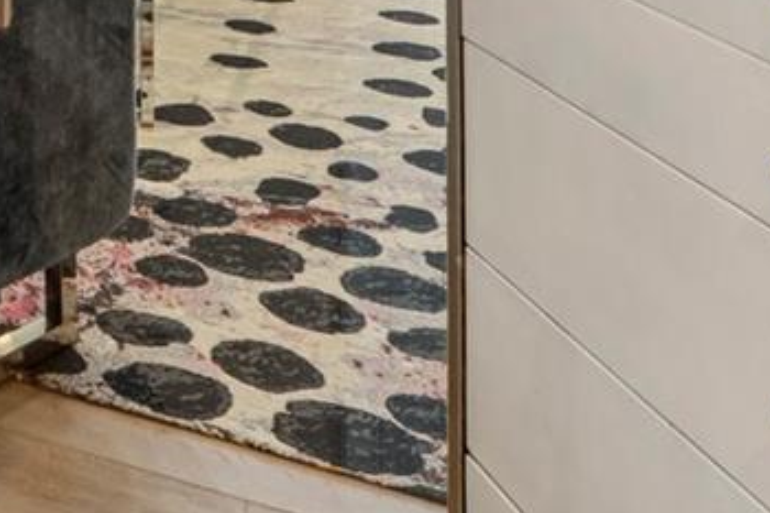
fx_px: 1368
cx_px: -222
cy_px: -440
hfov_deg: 26.7
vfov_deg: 17.0
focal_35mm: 64
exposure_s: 1/20
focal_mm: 14
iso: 200
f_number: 9
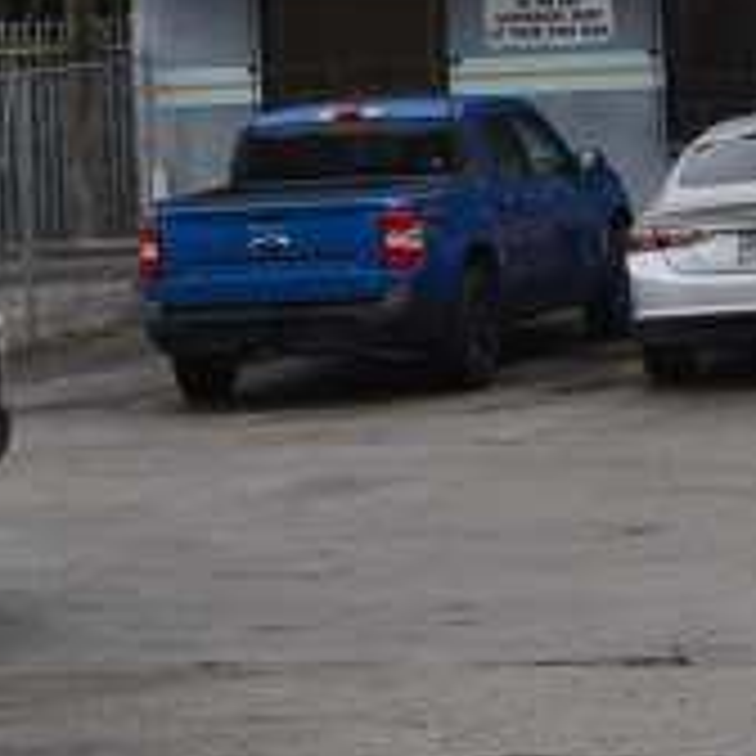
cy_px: -11
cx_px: 1004
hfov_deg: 8.1
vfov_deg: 8.2
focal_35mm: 212
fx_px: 5239
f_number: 6.3
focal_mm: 35
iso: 100
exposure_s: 1/200
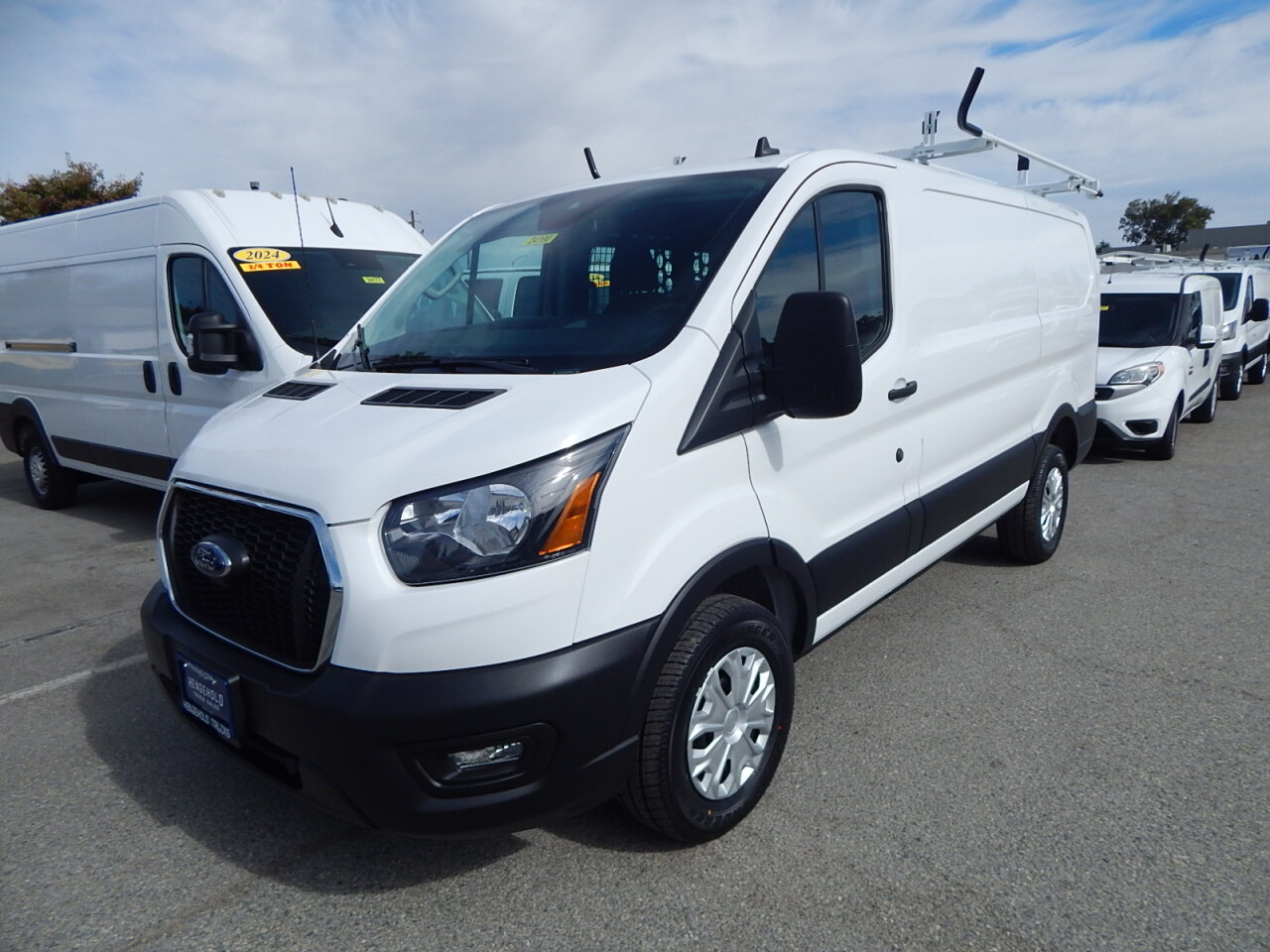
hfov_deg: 76.4
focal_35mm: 22
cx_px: 635
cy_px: 476
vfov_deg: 61.1
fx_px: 807
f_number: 6
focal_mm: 4
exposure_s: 1/1250
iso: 125
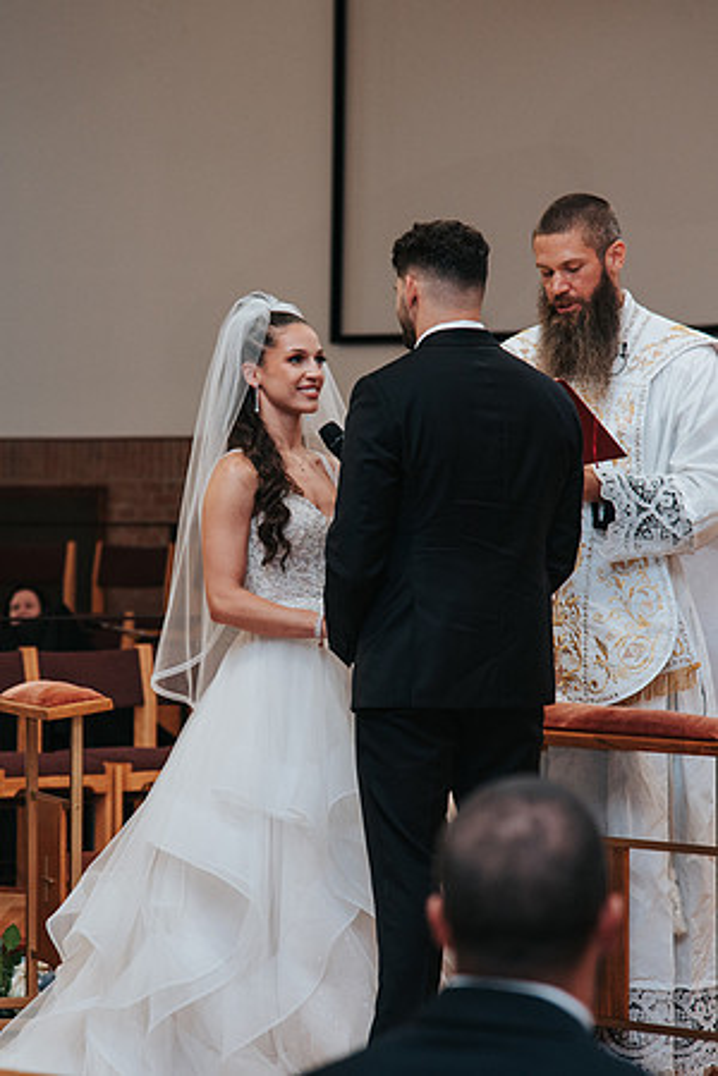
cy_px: 538
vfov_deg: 12.5
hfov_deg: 8.3
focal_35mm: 165
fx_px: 4932
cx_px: 265
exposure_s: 1/200
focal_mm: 110
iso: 1000
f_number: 4
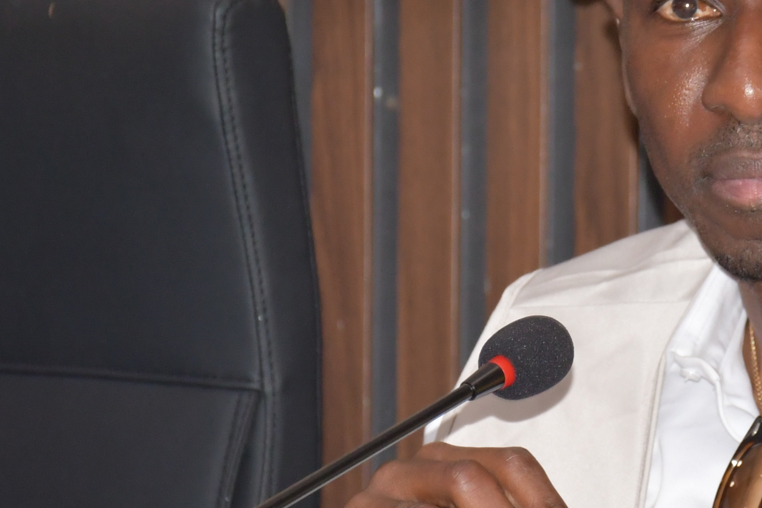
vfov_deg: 2.9
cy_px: 172
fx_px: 10075
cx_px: 681
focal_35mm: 476
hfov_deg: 4.3
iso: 1000
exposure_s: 1/60
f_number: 5.6
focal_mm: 100
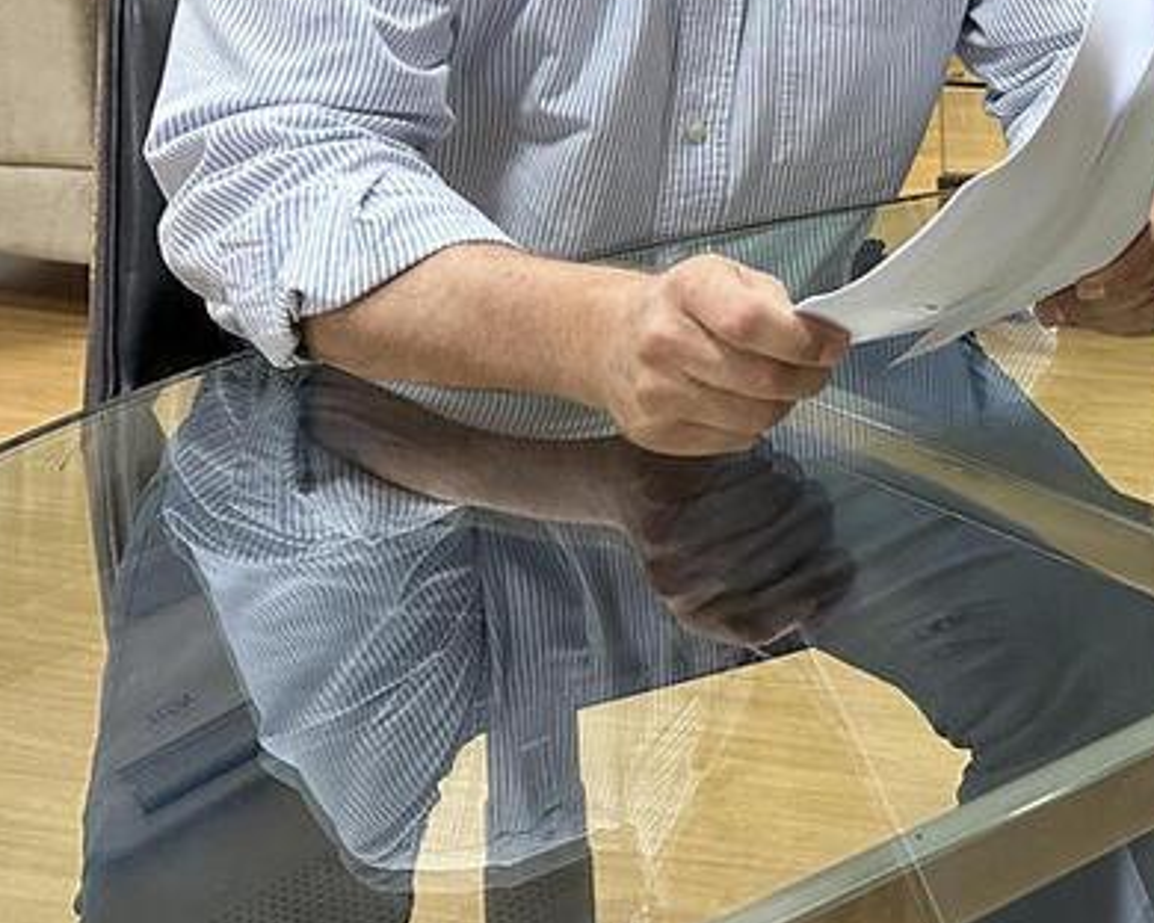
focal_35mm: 72
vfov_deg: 20.0
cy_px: -183
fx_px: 2459
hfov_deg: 22.8
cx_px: 1601
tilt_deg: -6.2
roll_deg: +0.8
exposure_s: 1/60
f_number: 1.78
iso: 250
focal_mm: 6.86
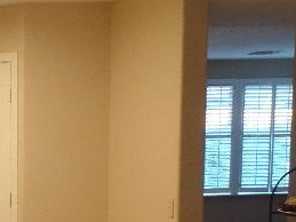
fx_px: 778
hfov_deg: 19.7
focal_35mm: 91
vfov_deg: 15.8
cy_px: 243
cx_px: -98
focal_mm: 4.1
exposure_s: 1/30
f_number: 2.8
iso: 320
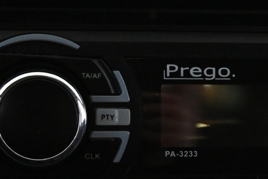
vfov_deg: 10.5
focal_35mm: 130
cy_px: 131
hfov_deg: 15.8
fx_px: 967
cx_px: 162
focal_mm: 22.5
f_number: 4
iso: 3200
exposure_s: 1/40
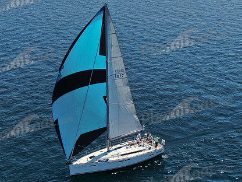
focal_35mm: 67
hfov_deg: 28.9
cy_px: 85
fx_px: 468
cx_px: 107
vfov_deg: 21.9
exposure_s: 1/1000
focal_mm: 8.6
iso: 100
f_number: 3.8
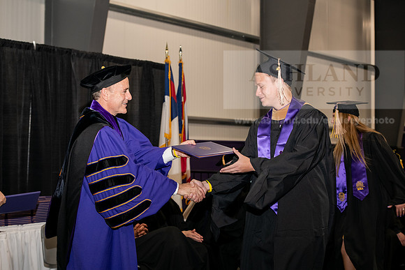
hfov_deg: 28.8
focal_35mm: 70
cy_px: 135
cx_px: 202
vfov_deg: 19.5
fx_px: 788
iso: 1600
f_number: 5.6
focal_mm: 70
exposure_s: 1/200
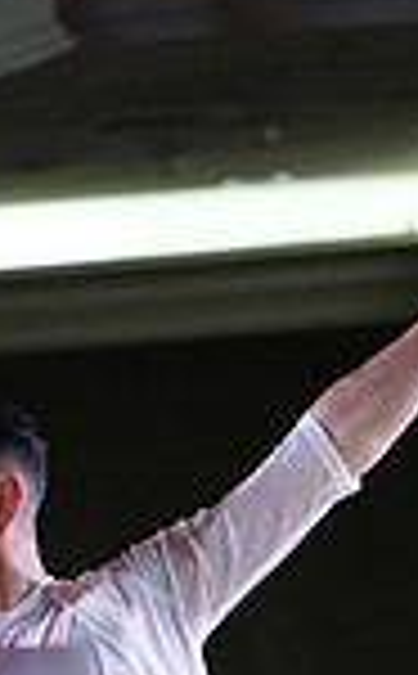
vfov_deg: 2.7
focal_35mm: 791
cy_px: 1238
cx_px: -267
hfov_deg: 1.6
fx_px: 14501
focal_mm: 200
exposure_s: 1/400
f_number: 5.6
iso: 8000
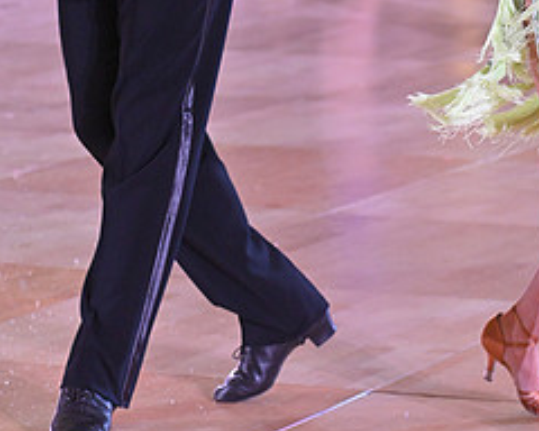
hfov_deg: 7.6
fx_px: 4052
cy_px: -110
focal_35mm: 254
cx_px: 340
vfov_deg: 6.1
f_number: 5
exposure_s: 1/320
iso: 3200
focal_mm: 112
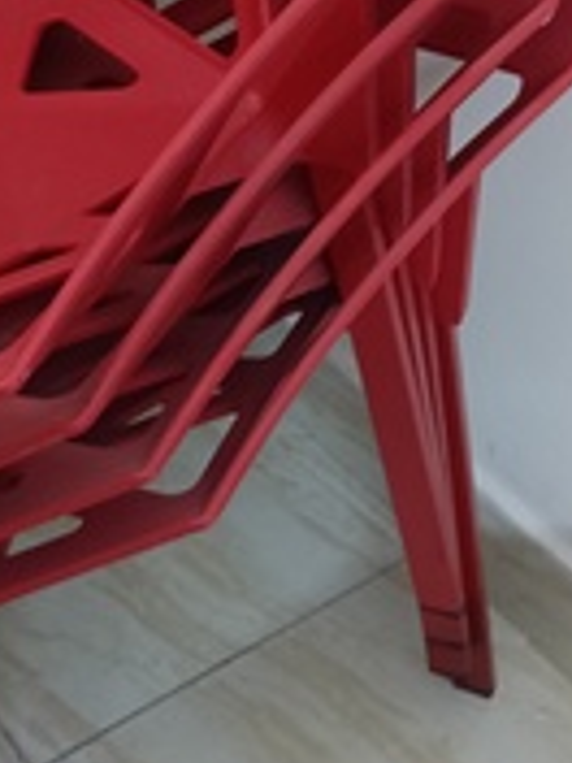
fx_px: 1542
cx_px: 89
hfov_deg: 20.7
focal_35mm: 70
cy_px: 152
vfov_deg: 27.2
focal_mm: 3.98
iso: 1250
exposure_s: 1/25
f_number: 1.8
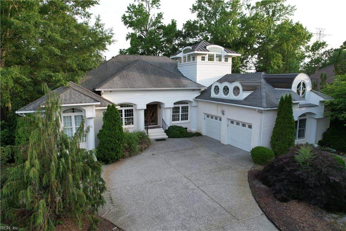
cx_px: 173
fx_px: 211
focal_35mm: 22
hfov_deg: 78.6
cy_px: 116
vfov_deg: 57.2
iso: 100
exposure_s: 1/320
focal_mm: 8.38
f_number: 2.8
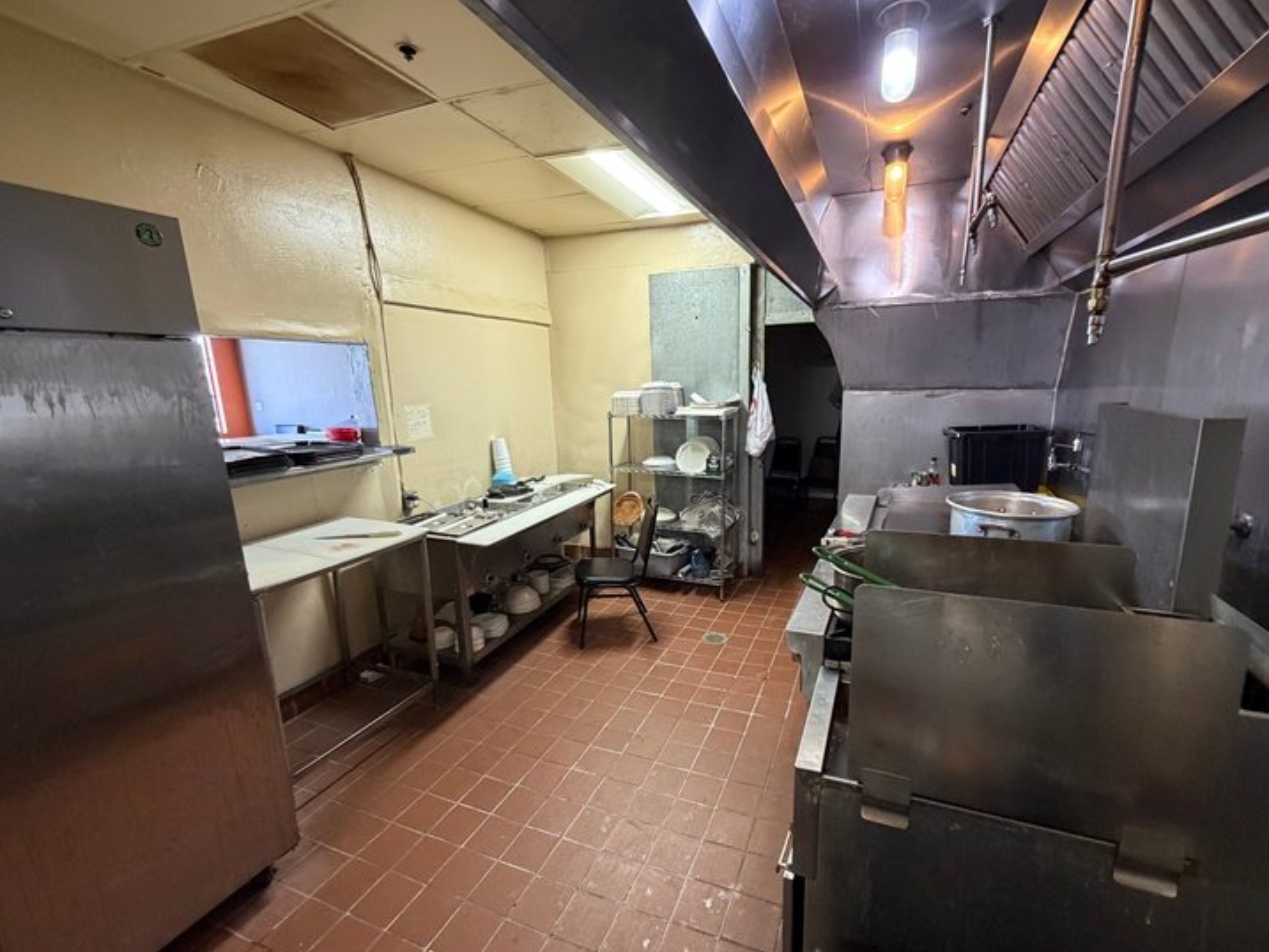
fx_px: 550
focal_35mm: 15
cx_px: 674
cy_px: 490
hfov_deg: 98.0
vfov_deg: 81.7
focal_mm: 2.22
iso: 400
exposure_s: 1/60
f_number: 2.2
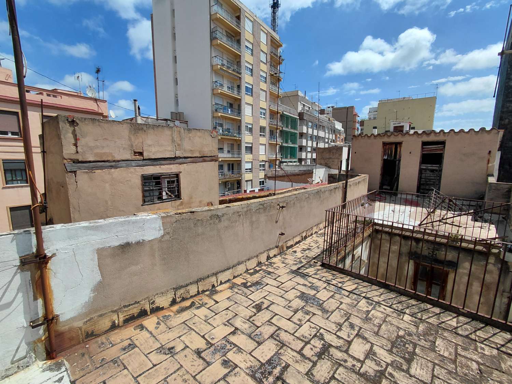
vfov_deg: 78.1
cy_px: 192
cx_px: 256
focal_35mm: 16
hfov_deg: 94.5
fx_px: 237
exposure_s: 1/2737
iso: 40
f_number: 2.2
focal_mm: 1.64
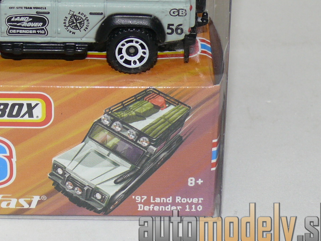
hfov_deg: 12.5
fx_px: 1456
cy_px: 44
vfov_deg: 9.4
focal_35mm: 157
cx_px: 57
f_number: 4
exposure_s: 1/30
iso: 100
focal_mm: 12.4
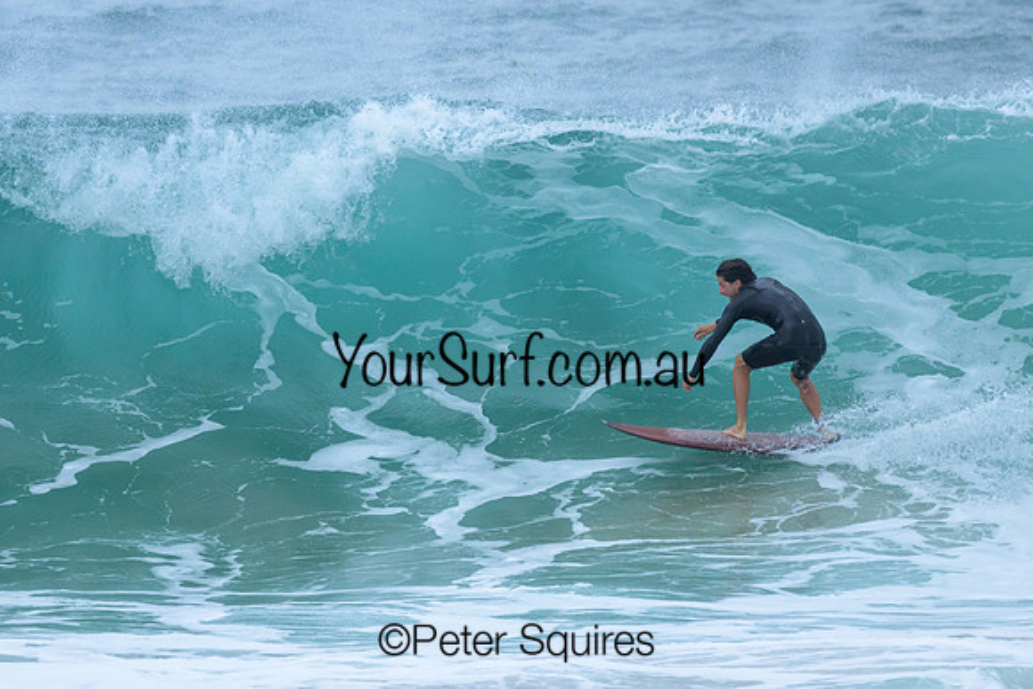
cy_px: 297
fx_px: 29994
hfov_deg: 2.0
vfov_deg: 1.3
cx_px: 505
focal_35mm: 1045
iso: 1000
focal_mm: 800
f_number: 6.3
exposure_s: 1/2500
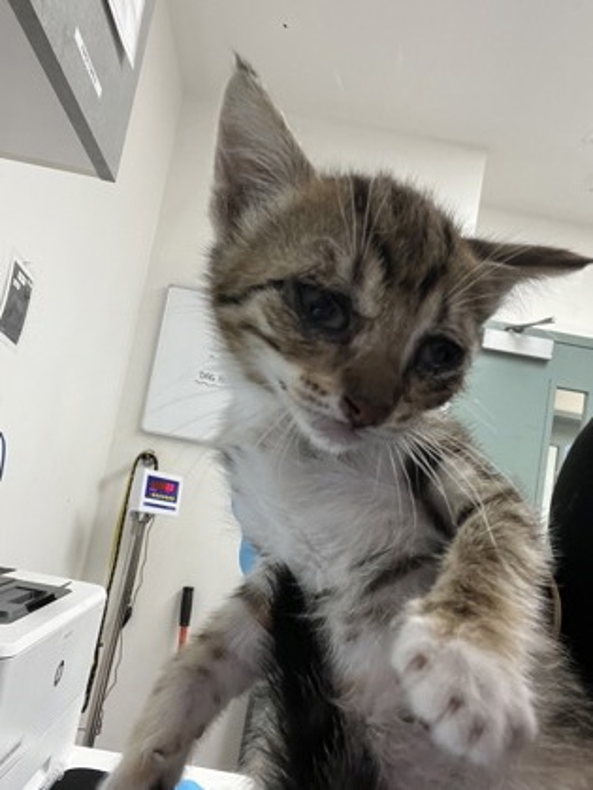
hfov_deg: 46.8
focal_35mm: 30
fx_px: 685
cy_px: 395
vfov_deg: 60.0
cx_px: 296
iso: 250
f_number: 2.2
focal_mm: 2.71
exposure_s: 1/60
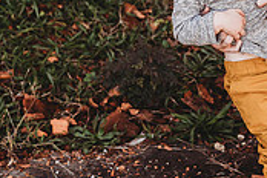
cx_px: 218
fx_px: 593
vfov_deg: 16.5
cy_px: -21
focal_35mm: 80
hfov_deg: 24.9
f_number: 2.5
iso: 125
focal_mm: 24
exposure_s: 1/320
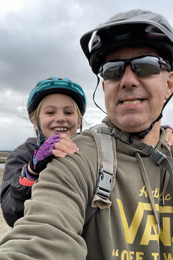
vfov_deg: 58.7
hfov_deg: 41.1
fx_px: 231
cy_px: 133
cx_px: 89
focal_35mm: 32
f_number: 2.2
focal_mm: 2.71
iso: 125
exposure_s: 1/60
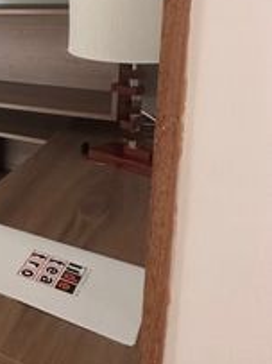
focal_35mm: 46
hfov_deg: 22.9
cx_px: -174
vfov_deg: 39.1
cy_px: 55
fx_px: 482
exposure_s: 1/99
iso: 200
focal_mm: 2.22
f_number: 2.2
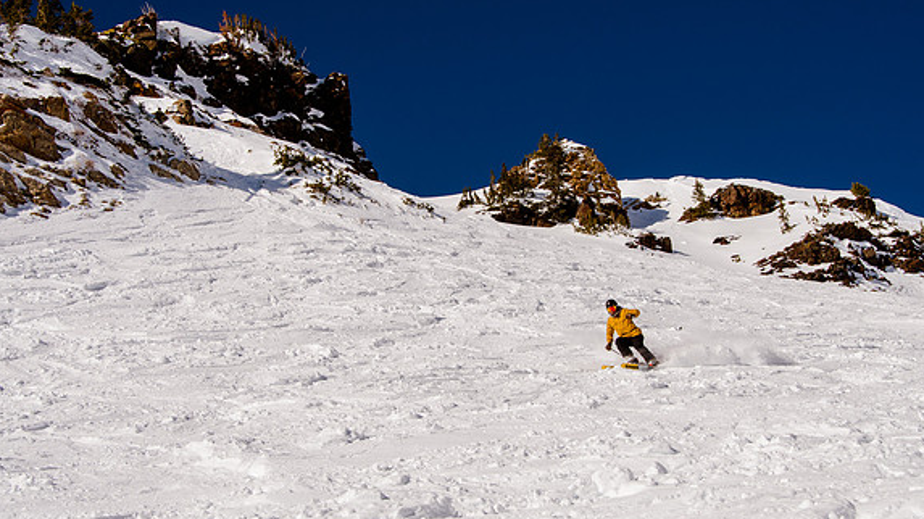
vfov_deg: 17.2
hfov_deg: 30.2
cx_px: 464
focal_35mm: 70
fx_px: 1715
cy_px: 255
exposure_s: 1/800
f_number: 10
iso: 160
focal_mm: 44
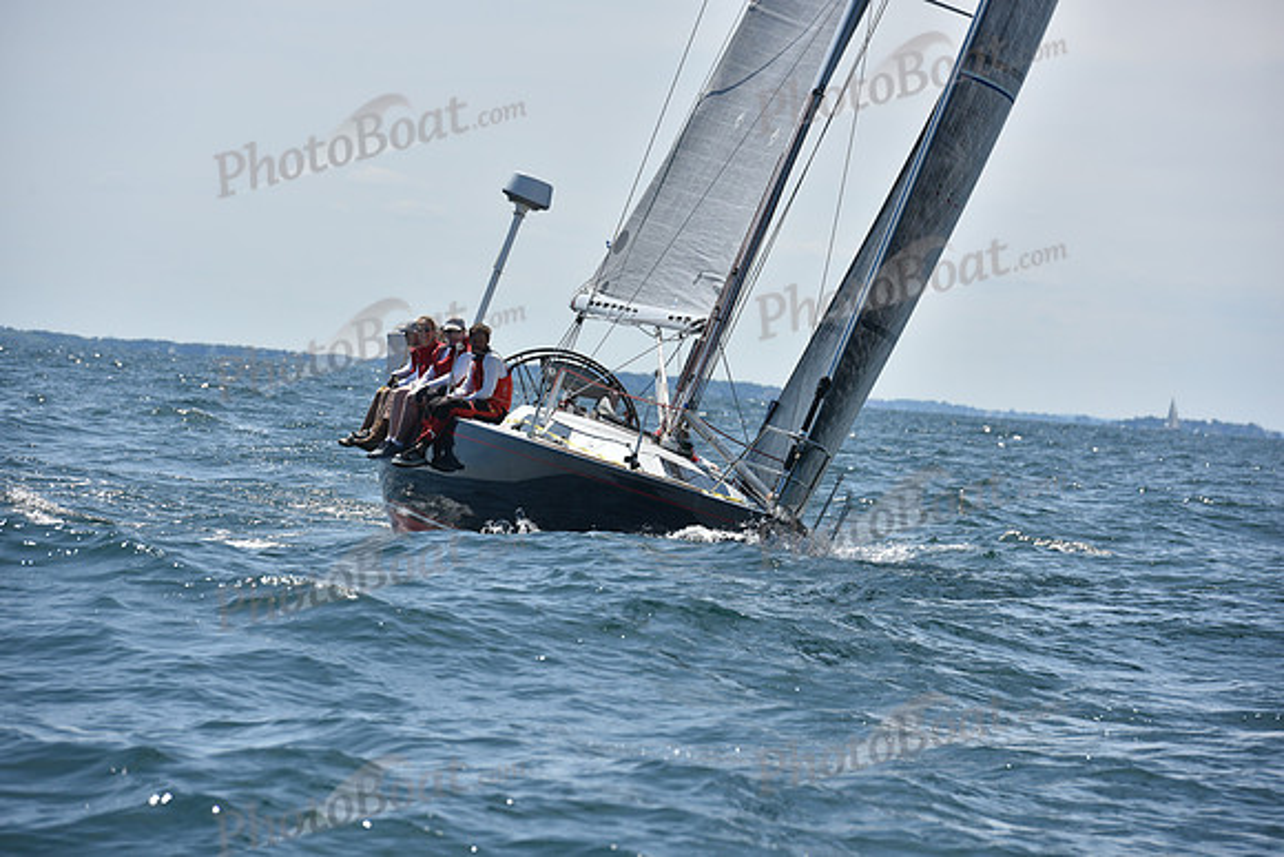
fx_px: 6778
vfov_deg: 7.2
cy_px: 428
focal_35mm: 190
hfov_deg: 10.8
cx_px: 642
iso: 250
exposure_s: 1/1600
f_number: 7.1
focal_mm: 190
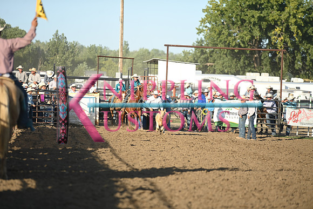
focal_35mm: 200
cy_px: 104
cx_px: 156
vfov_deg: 6.9
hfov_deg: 10.3
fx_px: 1739
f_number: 2.8
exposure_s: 1/500
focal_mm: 200
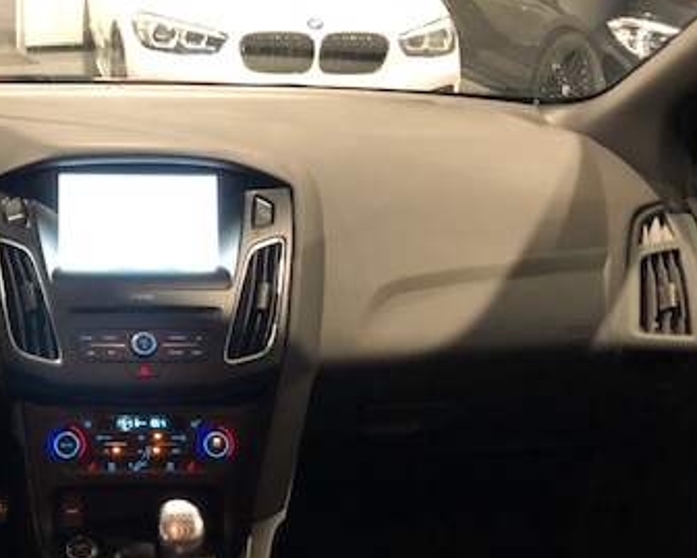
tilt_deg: -21.2
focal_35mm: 52
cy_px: 297
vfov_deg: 29.1
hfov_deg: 34.7
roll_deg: -1.3
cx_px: 124
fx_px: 1073
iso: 100
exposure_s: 1/9
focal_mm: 3.99
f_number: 1.8
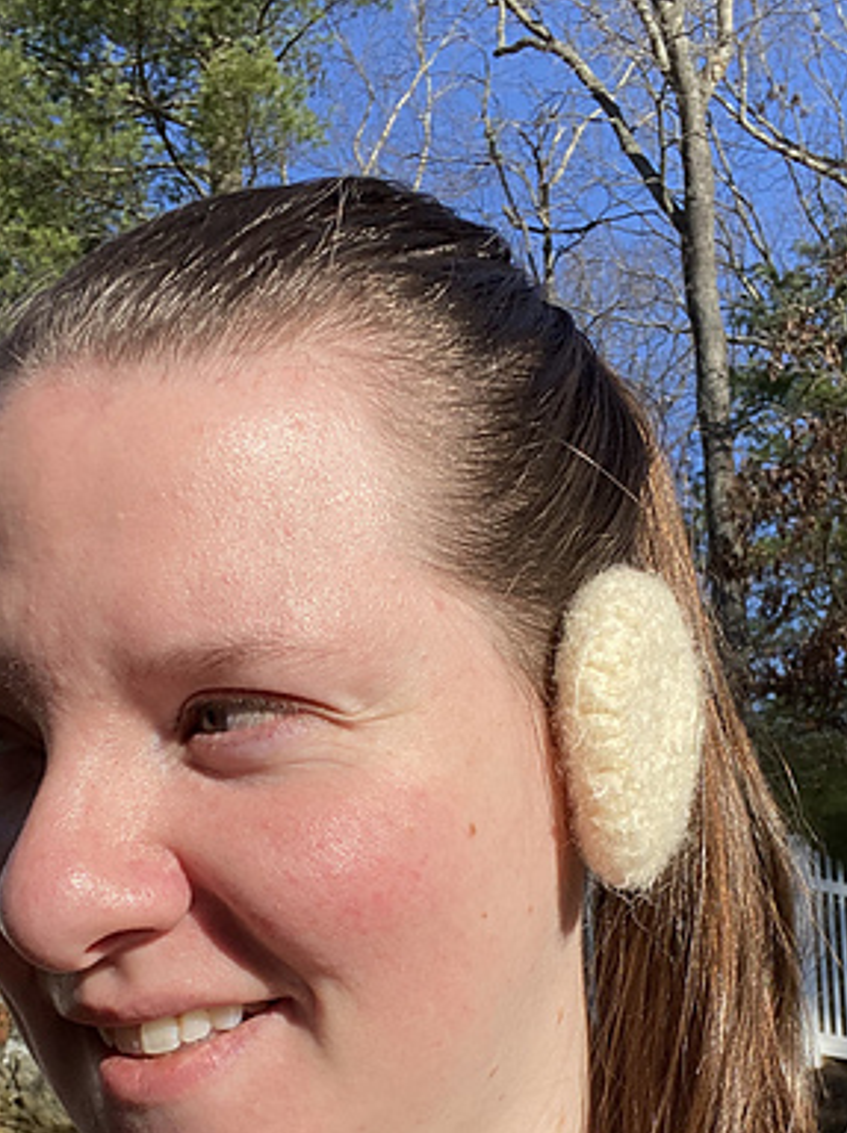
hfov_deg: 29.0
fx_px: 1635
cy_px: 888
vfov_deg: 37.0
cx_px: 356
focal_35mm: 50
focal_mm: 2.71
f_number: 2.2
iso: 25
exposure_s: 1/1739
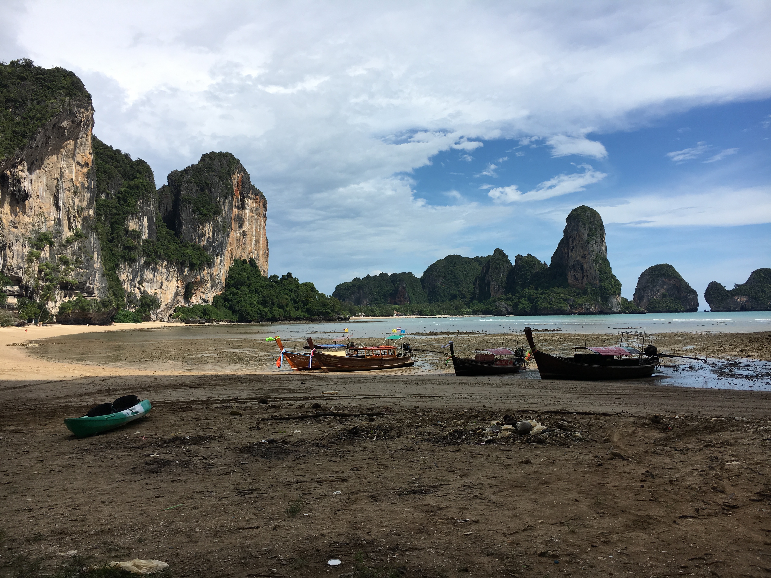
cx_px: 386
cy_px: 289
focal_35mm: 29
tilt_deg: +2.4
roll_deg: +0.1
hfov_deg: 61.7
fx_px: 646
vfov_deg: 48.2
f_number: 2.2
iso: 25
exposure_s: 1/2564
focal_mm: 4.15
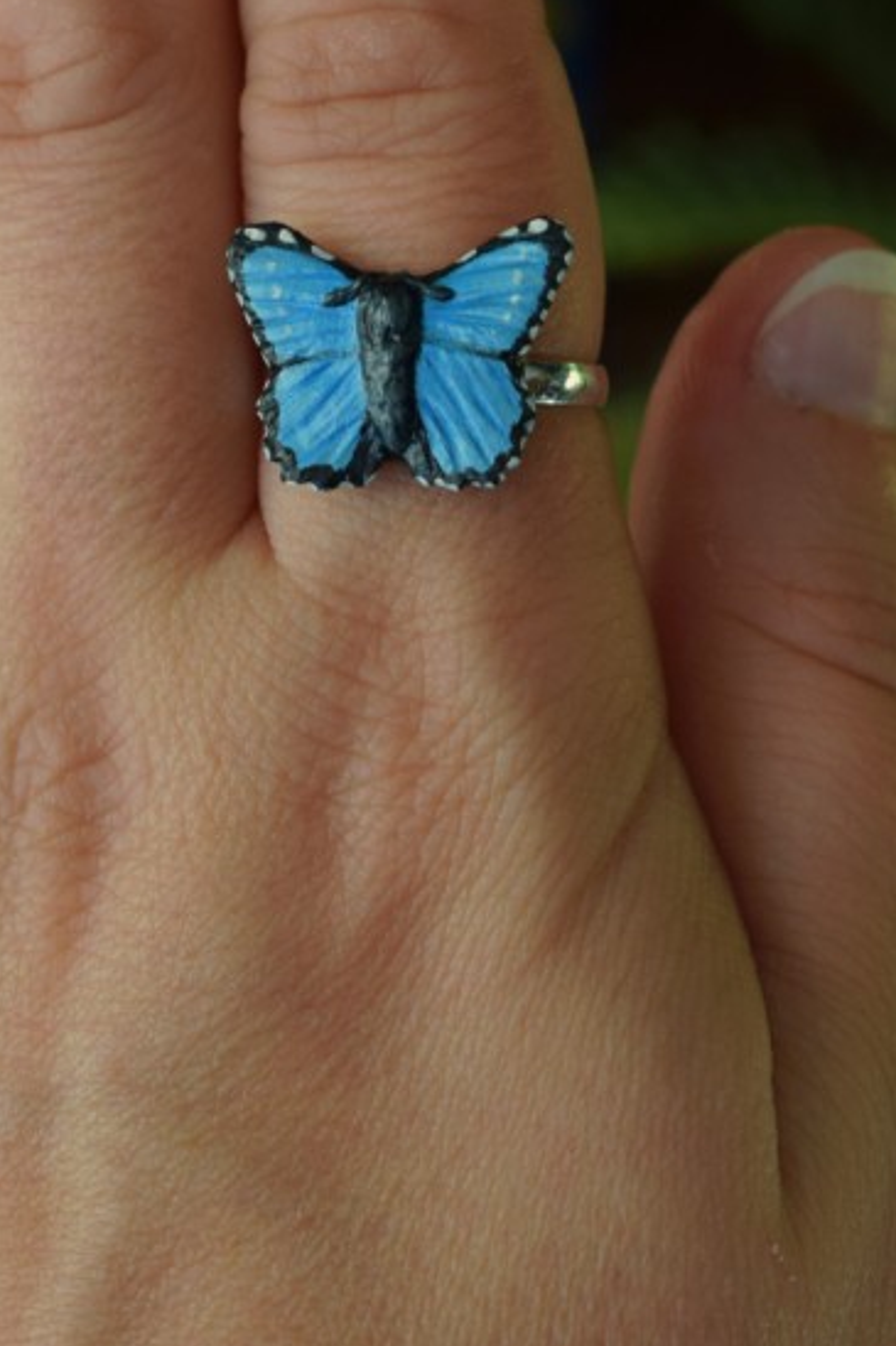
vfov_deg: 14.1
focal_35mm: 145
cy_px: 324
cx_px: 331
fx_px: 5416
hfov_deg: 9.5
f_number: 6.3
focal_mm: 46
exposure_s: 1/160
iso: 400
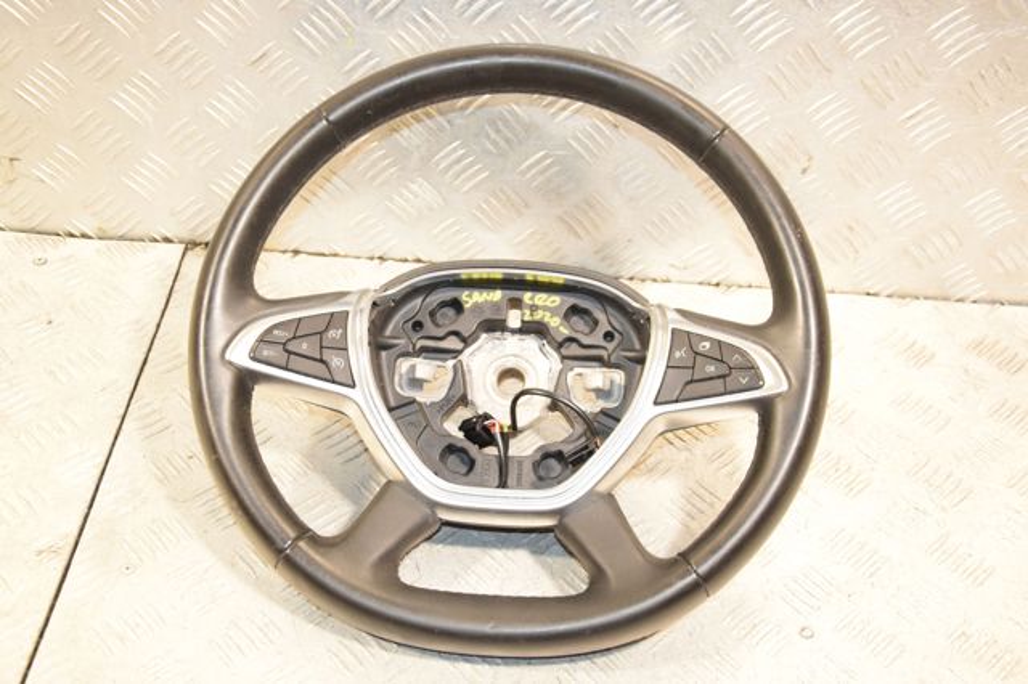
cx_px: 514
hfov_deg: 41.1
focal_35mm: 48
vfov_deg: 28.0
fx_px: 1370
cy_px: 342
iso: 1600
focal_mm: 32
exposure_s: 1/200
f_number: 5.6
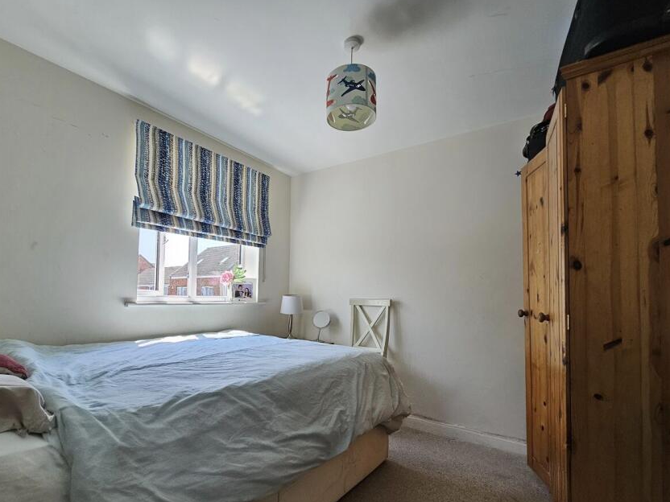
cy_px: 287
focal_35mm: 16
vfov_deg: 77.6
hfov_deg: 94.4
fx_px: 310
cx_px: 317
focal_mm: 2.2
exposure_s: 1/230
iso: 80
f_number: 2.2
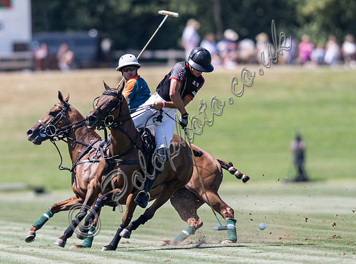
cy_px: 118
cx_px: 110
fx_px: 9597
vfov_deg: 1.6
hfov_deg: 2.1
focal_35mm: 938
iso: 160
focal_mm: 400
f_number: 2.8
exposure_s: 1/2000
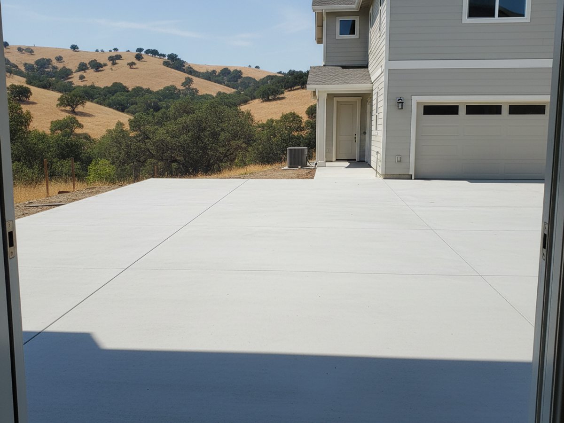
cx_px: 282
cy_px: 212
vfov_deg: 56.8
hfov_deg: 71.6
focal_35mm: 24
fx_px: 391
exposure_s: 1/854
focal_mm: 6.8
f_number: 1.68
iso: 1464
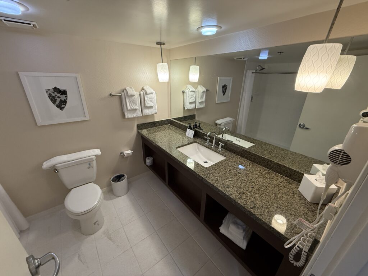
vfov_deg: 85.7
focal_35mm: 14
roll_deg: -1.7
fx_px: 149
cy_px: 138
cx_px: 184
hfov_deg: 102.1
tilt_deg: -22.1
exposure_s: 1/60
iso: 250
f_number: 2.2
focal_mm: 2.22
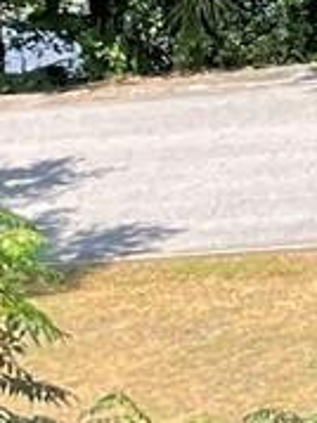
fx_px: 2848
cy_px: -314
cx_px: 1382
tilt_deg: -5.9
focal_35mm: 233
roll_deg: +0.8
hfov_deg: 5.4
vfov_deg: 8.2
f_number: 1.6
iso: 32
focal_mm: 4.2
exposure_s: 1/729
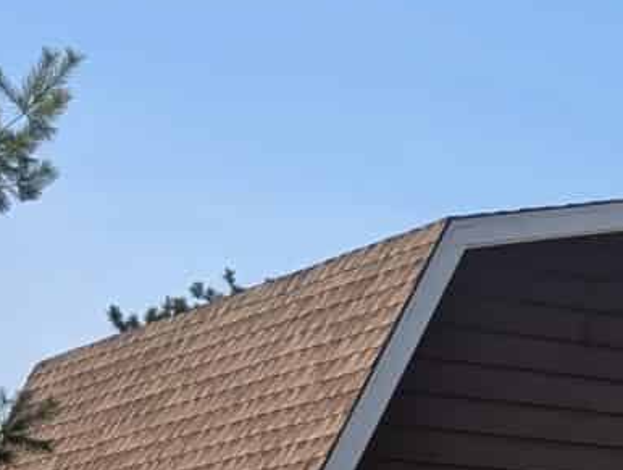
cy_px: 690
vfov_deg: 9.1
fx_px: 2867
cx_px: 1772
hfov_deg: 9.9
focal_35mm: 159
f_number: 1.68
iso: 21
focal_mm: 6.9
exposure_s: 1/1080
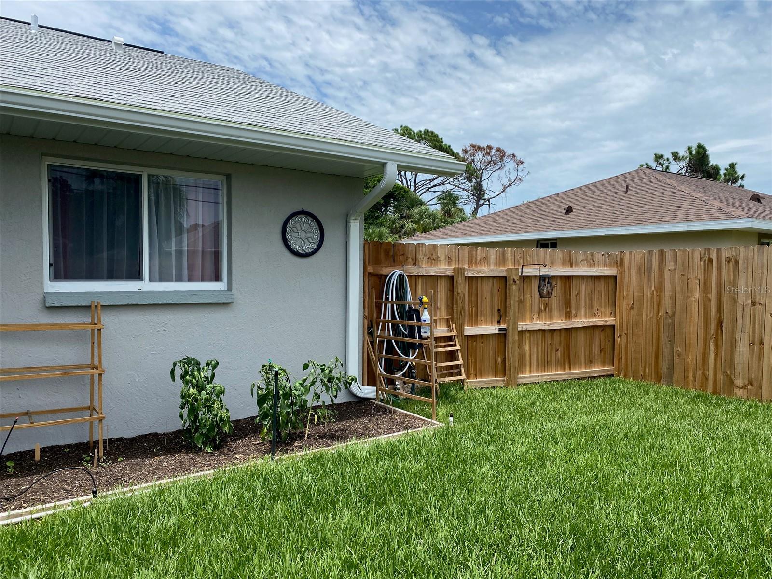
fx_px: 580
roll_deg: -0.5
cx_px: 386
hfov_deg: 67.3
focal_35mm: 26
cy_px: 290
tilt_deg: -1.4
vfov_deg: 53.1
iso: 32
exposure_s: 1/3040
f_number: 1.8
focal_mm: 4.25
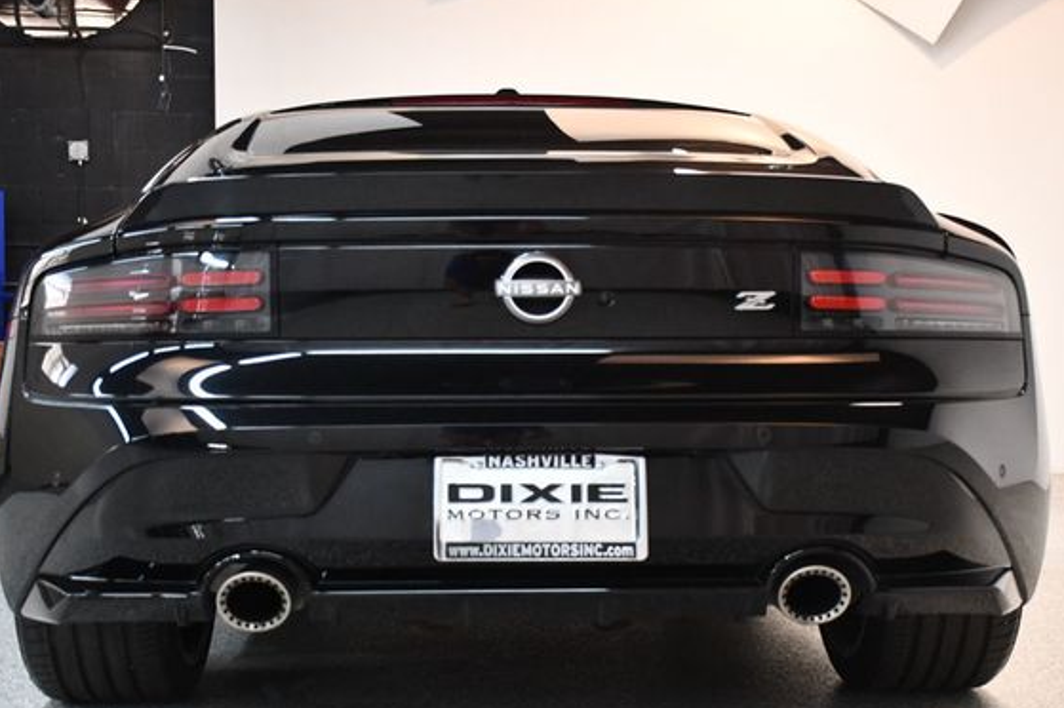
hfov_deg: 36.3
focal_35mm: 55
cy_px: 392
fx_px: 1625
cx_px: 529
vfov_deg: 24.6
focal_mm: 32
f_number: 4
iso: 3200
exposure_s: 1/100
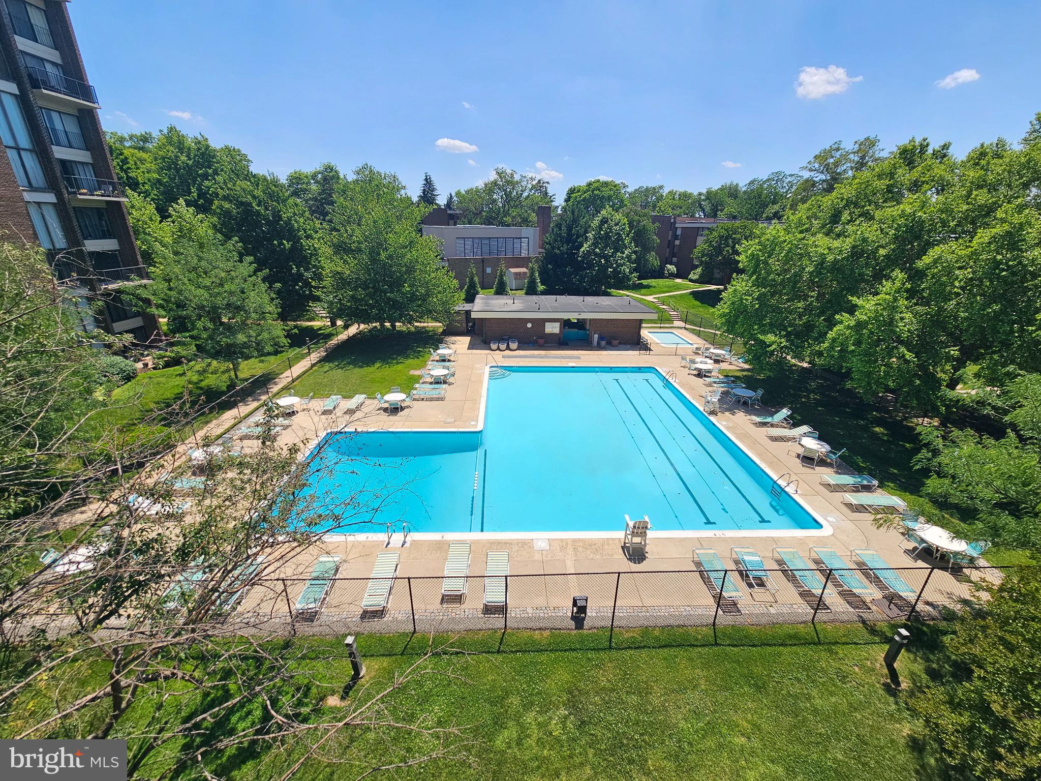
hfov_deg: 106.2
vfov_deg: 89.9
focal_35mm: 13
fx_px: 391
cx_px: 520
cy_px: 390
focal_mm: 2.2
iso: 50
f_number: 2.2
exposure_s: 1/1994
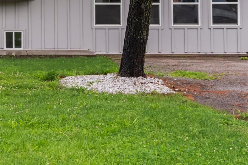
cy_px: -16
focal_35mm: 105
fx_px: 723
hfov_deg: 18.4
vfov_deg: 12.8
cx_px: -54
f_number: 8
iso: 640
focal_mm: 36
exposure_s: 1/500
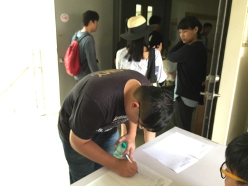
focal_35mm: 29
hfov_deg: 61.7
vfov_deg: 48.2
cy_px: 93
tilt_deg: -16.9
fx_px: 208
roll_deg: -2.3
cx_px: 124
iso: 64
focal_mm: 4.15
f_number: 2.2
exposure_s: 1/15
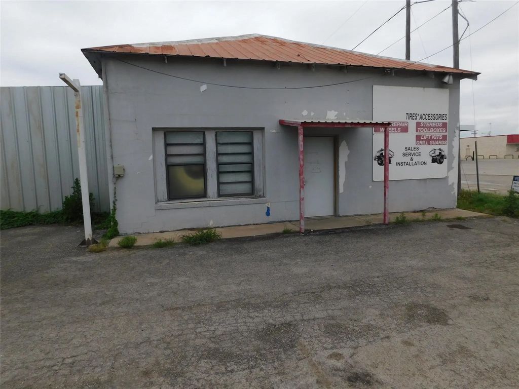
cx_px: 260
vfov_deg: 58.9
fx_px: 345
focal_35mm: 23
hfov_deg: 73.9
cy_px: 194
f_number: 6
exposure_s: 1/400
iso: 125
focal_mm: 4
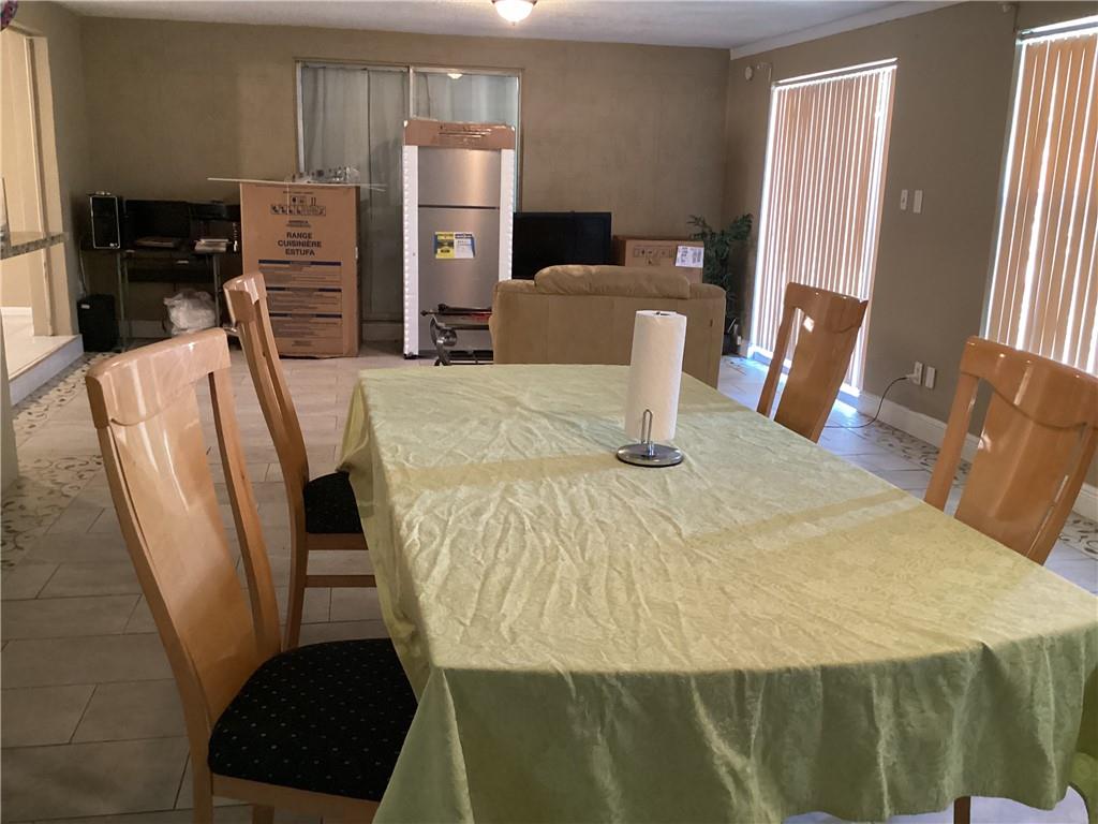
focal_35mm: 31
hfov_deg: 58.4
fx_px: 983
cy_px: 412
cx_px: 549
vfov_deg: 45.4
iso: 500
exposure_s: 1/30
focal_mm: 3.3
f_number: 2.4
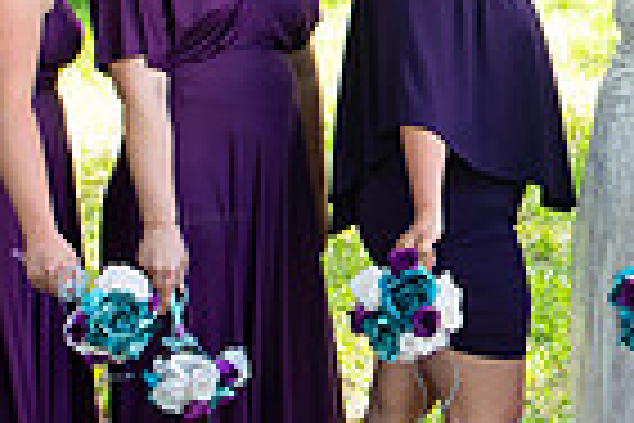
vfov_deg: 11.9
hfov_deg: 17.4
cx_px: 677
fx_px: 2008
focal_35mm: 114
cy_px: -3
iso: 250
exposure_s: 1/125
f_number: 5
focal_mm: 26
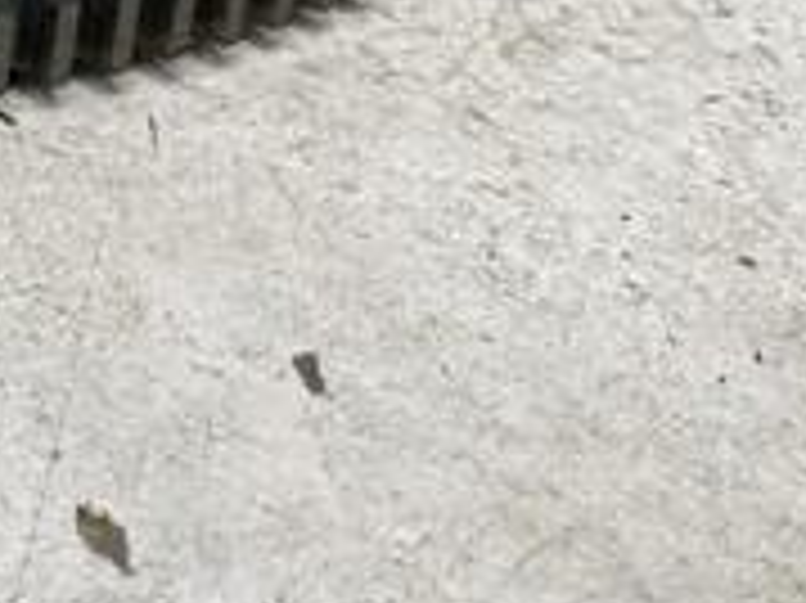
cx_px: -464
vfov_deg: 15.0
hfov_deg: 18.3
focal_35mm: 93
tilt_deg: -27.7
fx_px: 2164
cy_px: -230
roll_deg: +0.6
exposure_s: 1/50
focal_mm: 4.25
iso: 100
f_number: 1.8
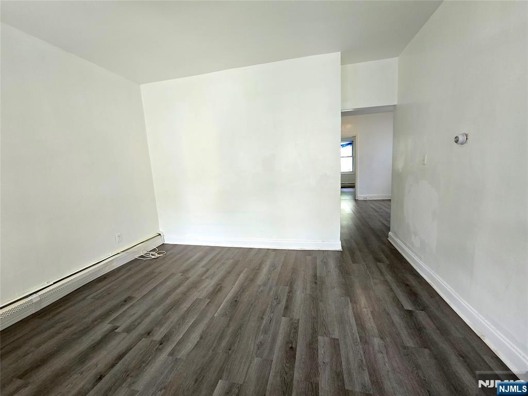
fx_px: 198
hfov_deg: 106.2
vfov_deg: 89.9
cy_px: 198
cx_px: 264
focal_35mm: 13
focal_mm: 2.2
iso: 100
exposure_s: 1/60
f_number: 2.2
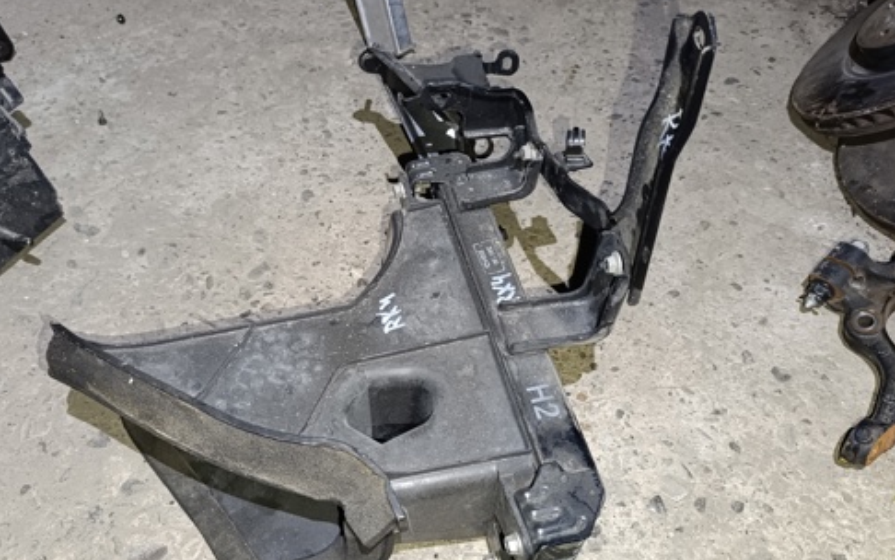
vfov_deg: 39.3
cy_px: 333
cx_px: 404
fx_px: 781
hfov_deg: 59.5
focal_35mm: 32
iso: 1250
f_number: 1.6
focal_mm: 6.14
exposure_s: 1/33.3
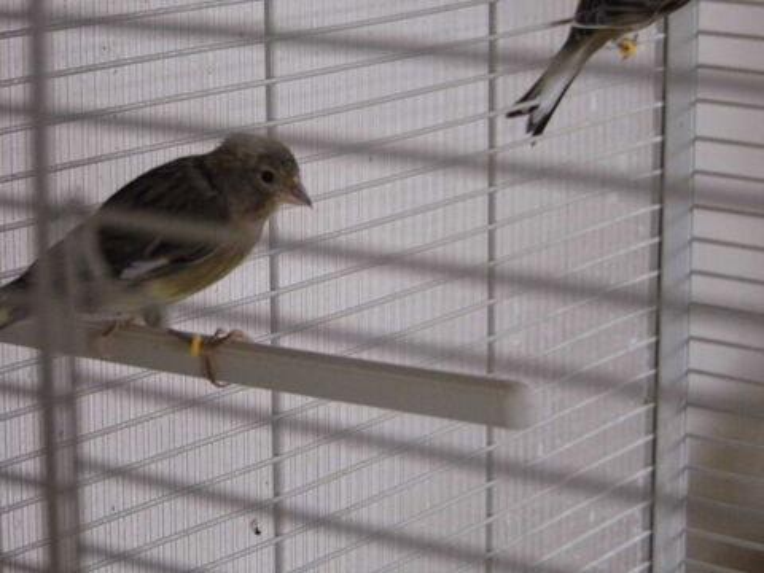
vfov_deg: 12.3
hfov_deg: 16.4
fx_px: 2648
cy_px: 286
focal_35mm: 120
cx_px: 382
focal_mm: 21.6
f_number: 4
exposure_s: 1/60
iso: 400
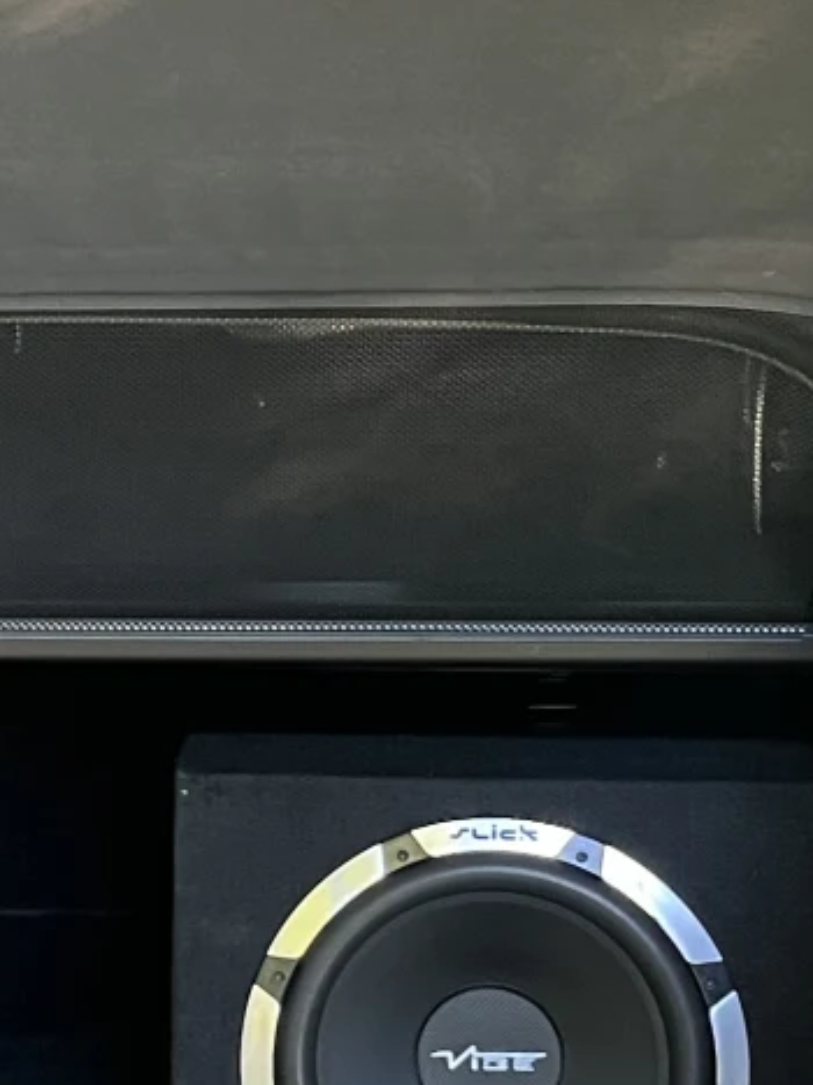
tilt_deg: -18.7
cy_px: 799
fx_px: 3352
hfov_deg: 13.6
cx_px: -74
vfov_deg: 18.3
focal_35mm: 107
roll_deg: +3.3
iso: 125
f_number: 1.6
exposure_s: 1/84
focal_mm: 5.1
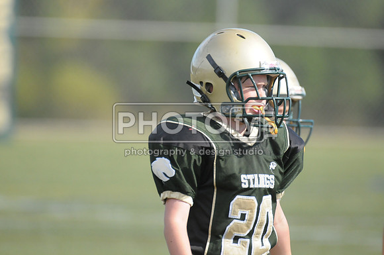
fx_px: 6391
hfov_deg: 3.4
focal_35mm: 600
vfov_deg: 2.3
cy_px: 128
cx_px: 192
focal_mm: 400
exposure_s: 1/4000
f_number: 4
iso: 1600
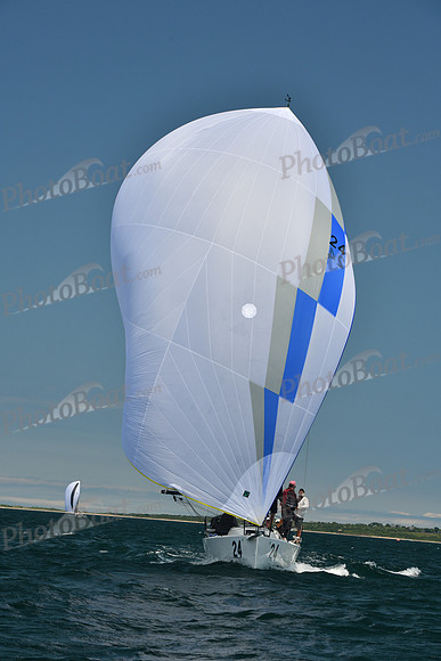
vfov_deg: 20.4
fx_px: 1836
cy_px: 330
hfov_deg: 13.7
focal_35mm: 100
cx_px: 220
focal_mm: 100
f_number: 8
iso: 320
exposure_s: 1/640
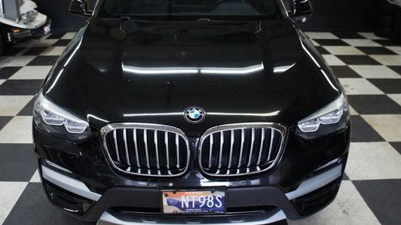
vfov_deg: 34.6
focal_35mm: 34
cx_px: 194
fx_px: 361
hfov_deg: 58.0
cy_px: 96
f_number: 4
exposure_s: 1/250
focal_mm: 18
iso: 1250
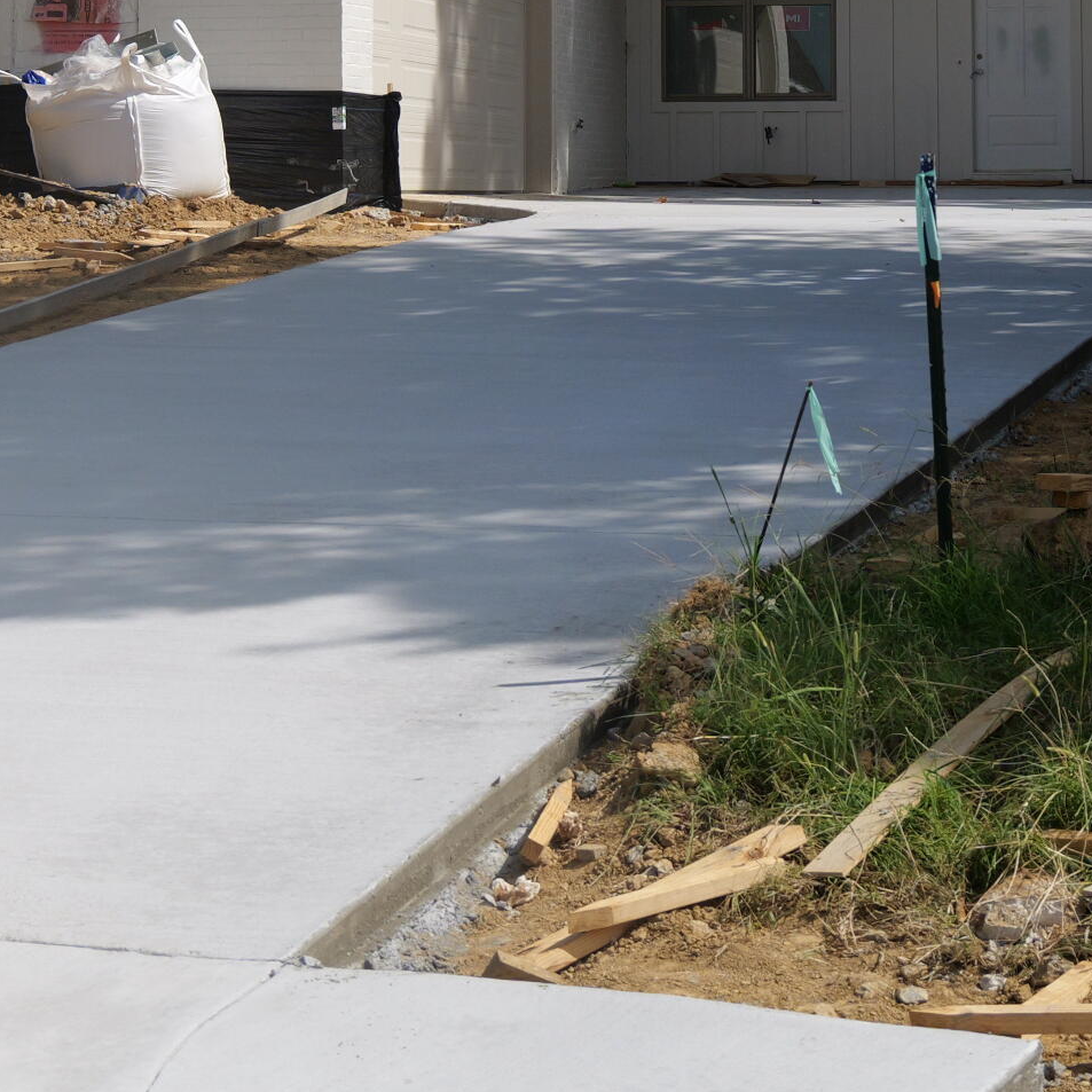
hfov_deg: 19.1
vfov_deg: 18.5
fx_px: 3248
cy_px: -42
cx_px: 690
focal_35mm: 91
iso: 800
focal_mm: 34
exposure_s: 1/3200
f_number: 4.4
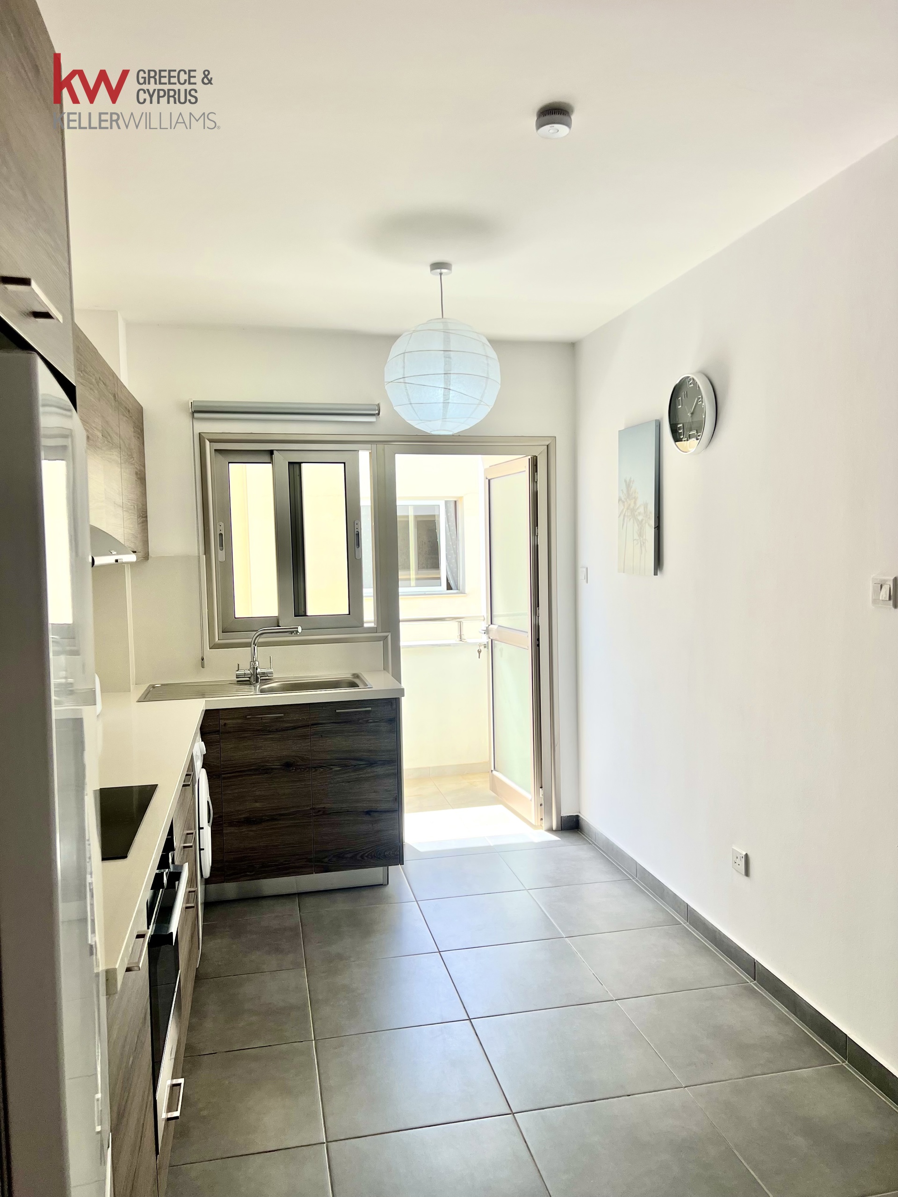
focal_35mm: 26
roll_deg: +1.4
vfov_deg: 67.3
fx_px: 899
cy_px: 598
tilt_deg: -3.1
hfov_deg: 53.1
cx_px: 449
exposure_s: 1/924
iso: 50
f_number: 1.5
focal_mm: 5.7
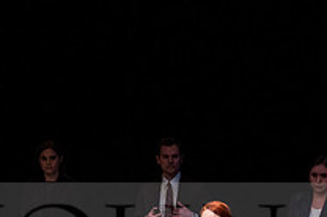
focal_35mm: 232
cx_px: 410
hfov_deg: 8.8
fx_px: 2104
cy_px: 252
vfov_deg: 5.9
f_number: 7.1
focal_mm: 55
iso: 3200
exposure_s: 1/160
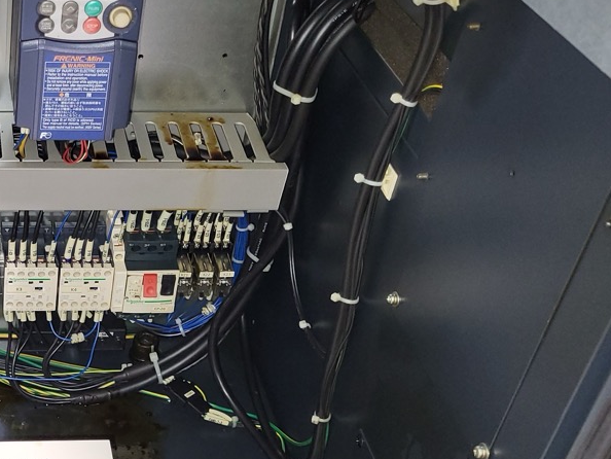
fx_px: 989
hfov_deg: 31.0
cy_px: 244
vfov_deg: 26.1
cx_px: -44
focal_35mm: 56
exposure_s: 1/24
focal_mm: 5.4
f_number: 1.8
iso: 100
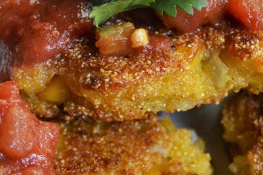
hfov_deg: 18.7
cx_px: 97
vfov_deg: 12.4
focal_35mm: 109
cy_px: 173
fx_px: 795
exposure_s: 1/200
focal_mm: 26
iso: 3200
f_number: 4.2
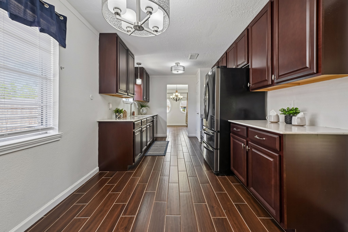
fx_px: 135
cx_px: 174
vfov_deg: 81.2
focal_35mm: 14
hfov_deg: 104.3
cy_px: 116
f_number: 8
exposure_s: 1/20
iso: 400
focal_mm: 14
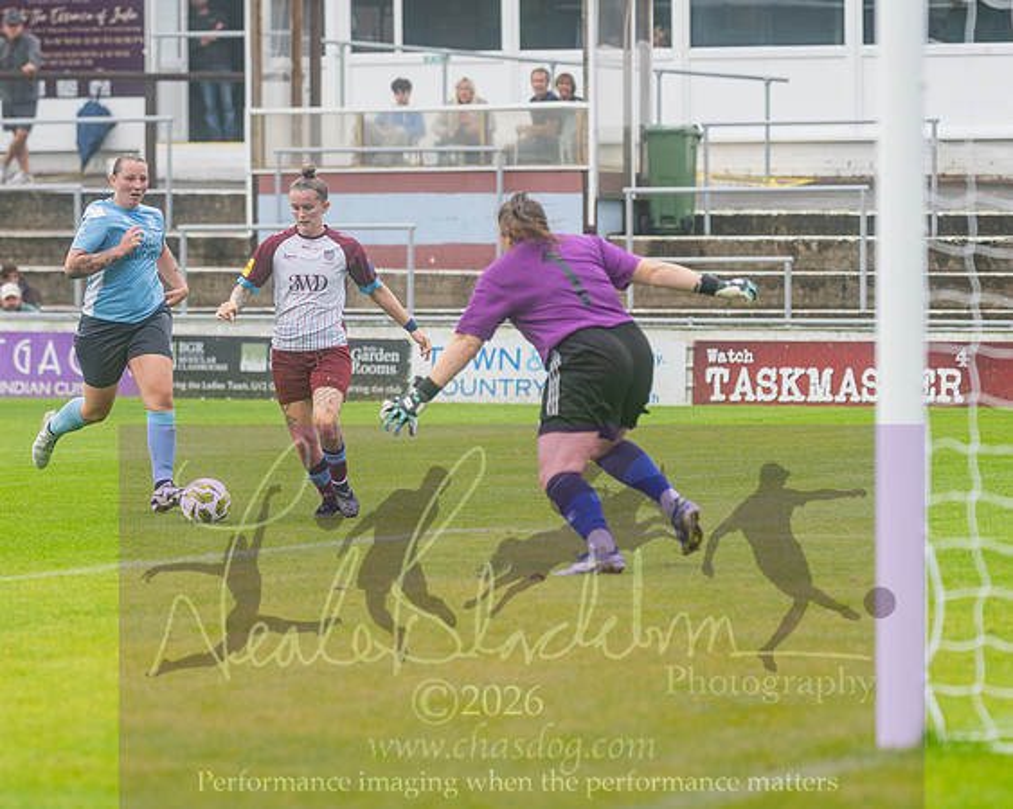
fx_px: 7137
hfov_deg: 8.1
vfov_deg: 6.5
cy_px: 316
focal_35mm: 238
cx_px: 295
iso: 500
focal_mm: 155
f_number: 2.8
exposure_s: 1/1600
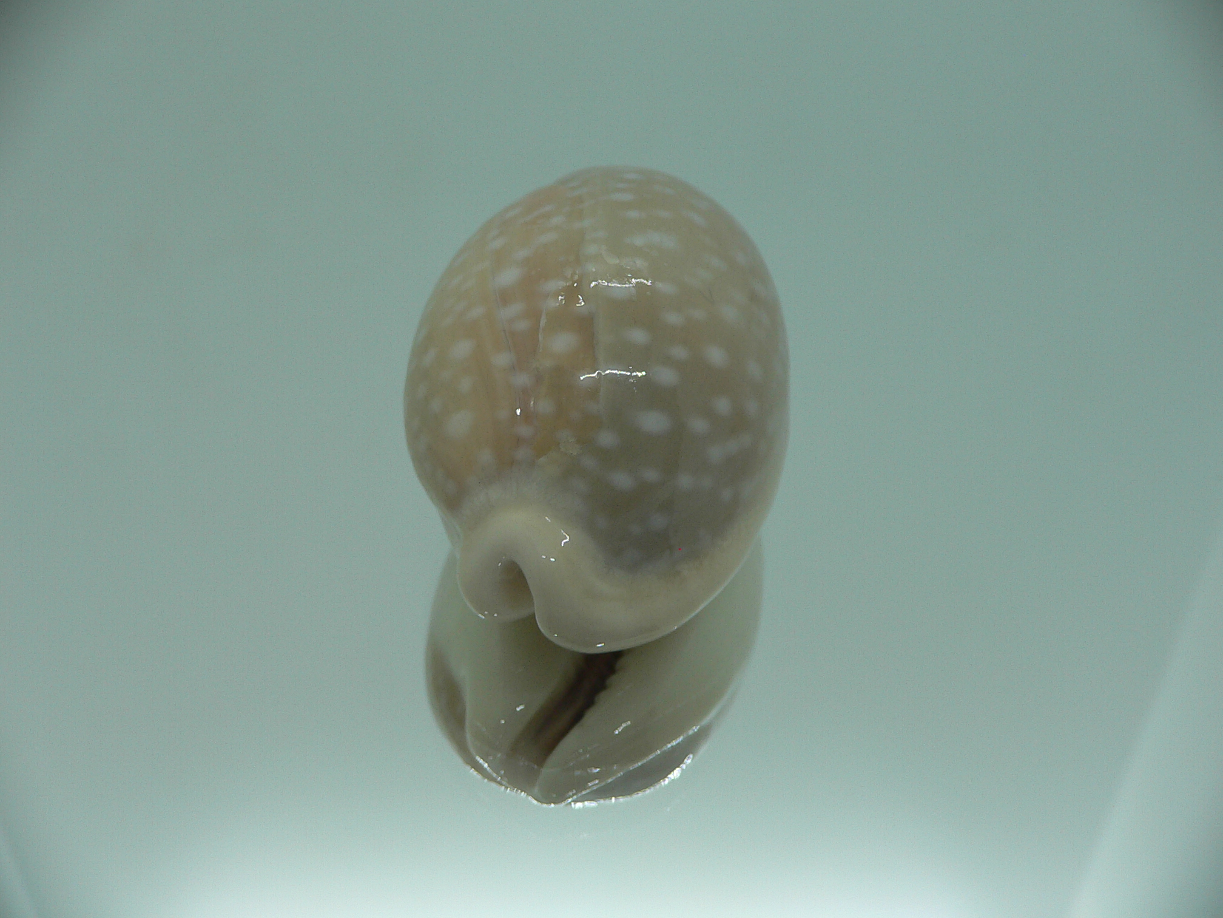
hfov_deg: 52.6
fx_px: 1237
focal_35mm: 35
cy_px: 459
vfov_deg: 40.7
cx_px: 612
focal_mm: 4.6
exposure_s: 1/60
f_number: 2.8
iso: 80
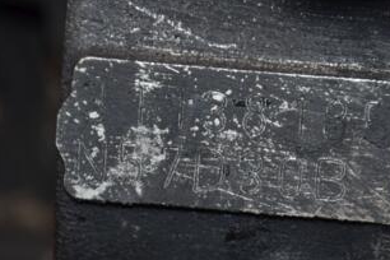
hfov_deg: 6.7
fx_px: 3347
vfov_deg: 4.4
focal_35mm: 309
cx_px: 194
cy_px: 210
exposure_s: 1/60
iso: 800
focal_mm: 105
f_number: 5.6
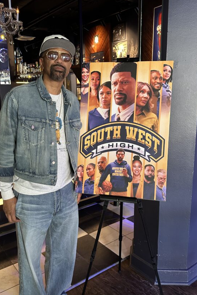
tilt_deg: -13.0
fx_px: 254
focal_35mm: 31
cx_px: 93
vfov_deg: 60.2
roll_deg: +0.3
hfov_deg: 42.3
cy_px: 156
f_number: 1.78
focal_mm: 6.86
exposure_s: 1/58
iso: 400
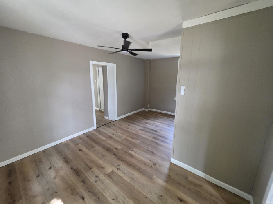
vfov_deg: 89.9
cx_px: 136
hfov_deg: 106.2
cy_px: 102
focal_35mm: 13
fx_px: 103
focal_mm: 2.2
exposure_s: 1/120
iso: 250
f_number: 1.9
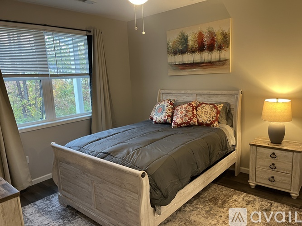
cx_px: 151
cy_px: 113
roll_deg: +2.1
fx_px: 227
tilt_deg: -10.0
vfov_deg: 53.0
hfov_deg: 67.3
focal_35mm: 26
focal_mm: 5.1
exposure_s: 1/60
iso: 250
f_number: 1.6
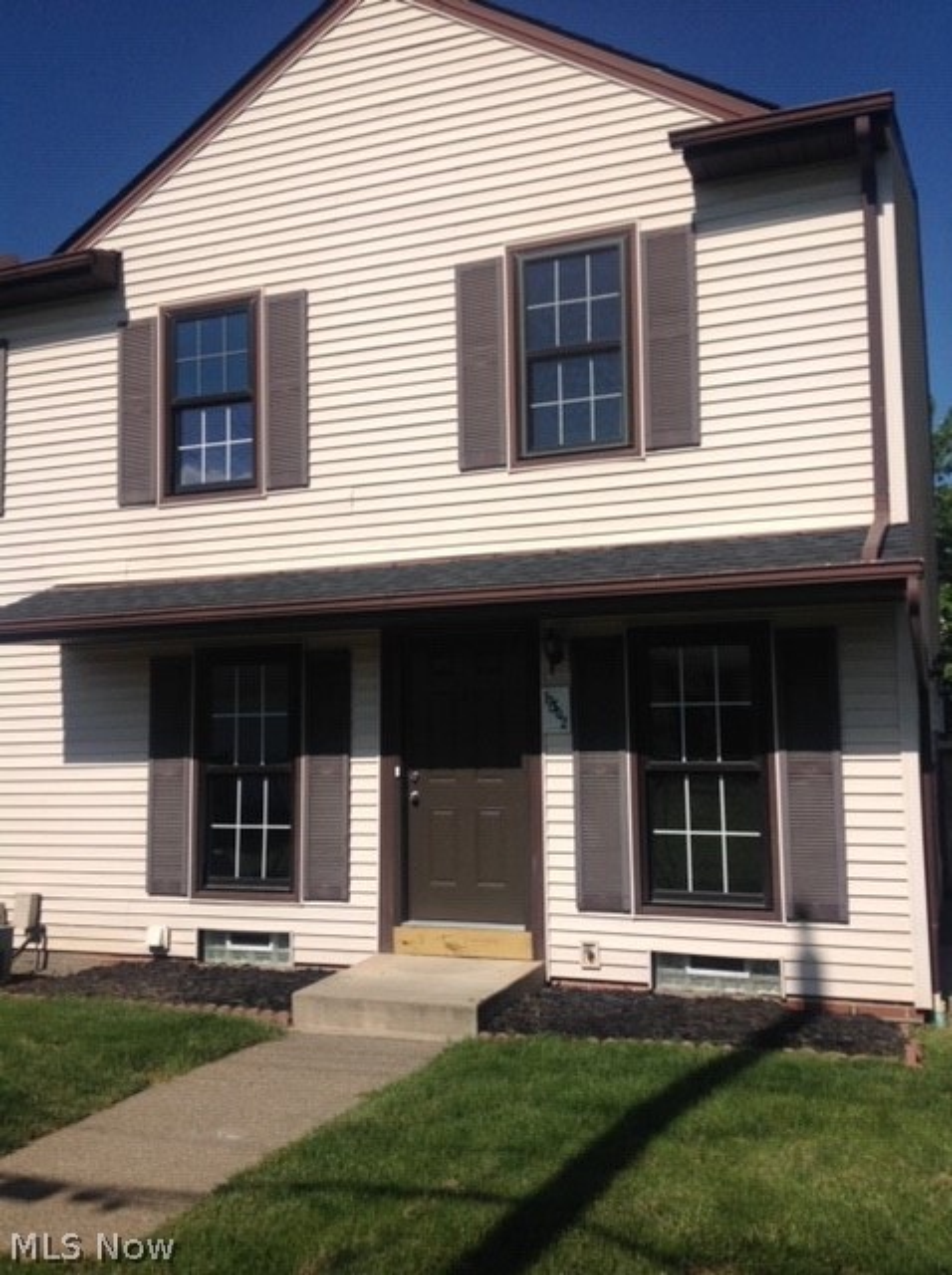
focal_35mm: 35
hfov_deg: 40.6
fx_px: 1287
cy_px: 638
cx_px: 476
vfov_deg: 52.7
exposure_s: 1/5051
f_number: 2.4
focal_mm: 4.28
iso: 50
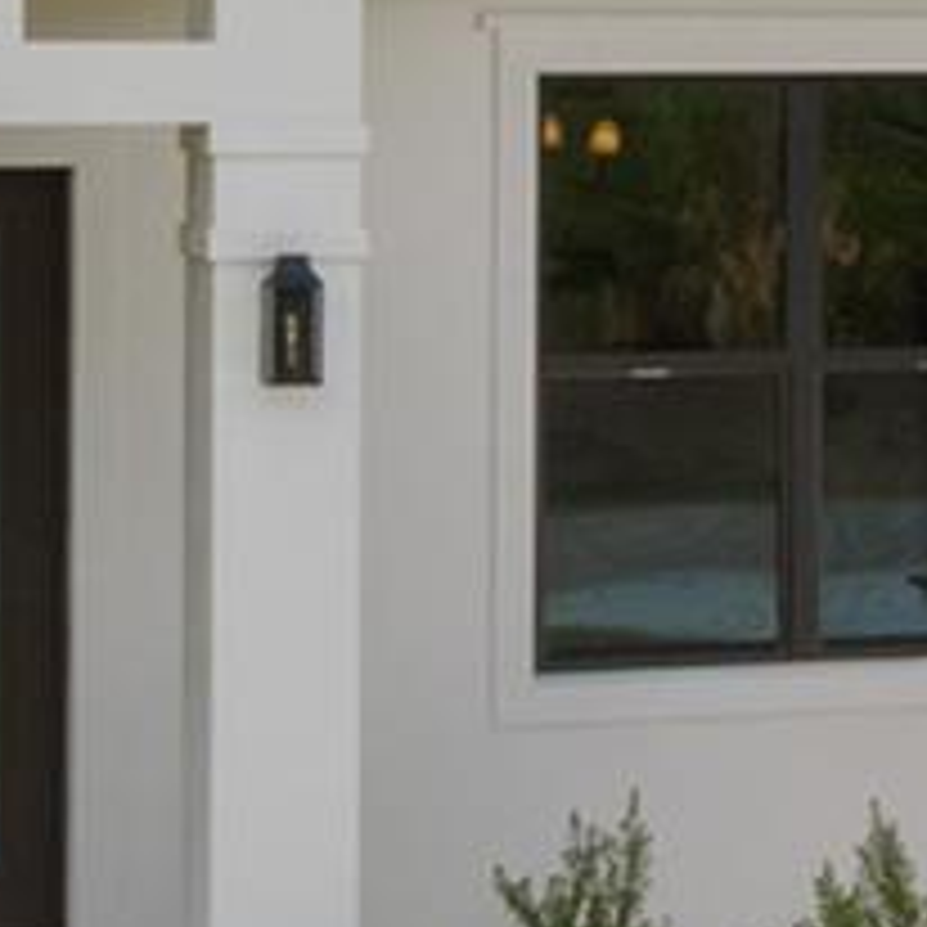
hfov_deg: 10.5
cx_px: 936
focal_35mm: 165
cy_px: -65
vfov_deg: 10.5
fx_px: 4999
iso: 200
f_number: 2.8
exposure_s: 1/1600
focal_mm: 12.29
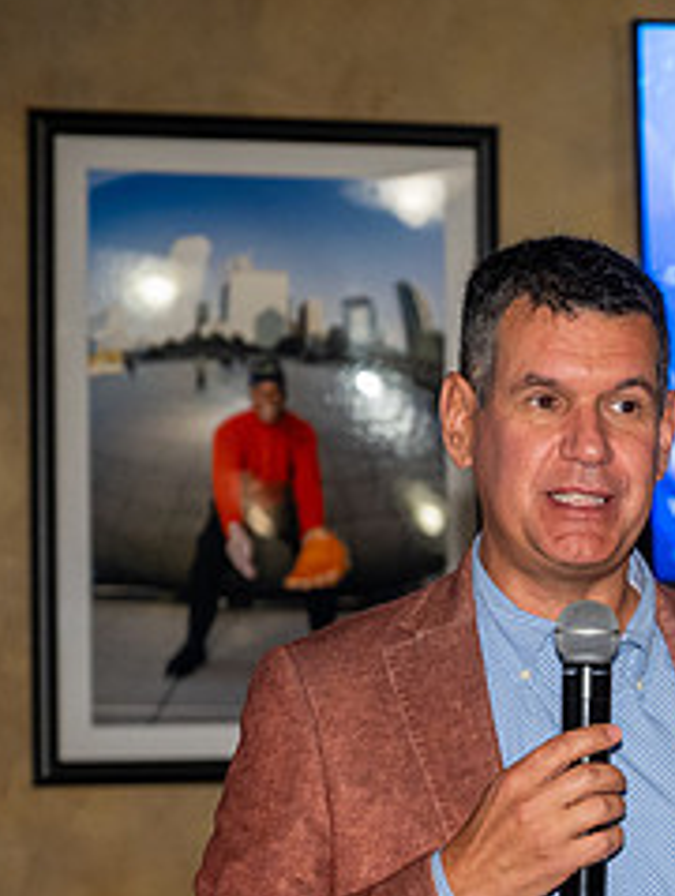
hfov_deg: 9.0
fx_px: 4227
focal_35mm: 163
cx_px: 825
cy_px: 634
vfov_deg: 12.1
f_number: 4
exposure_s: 1/200
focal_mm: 70
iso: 2500
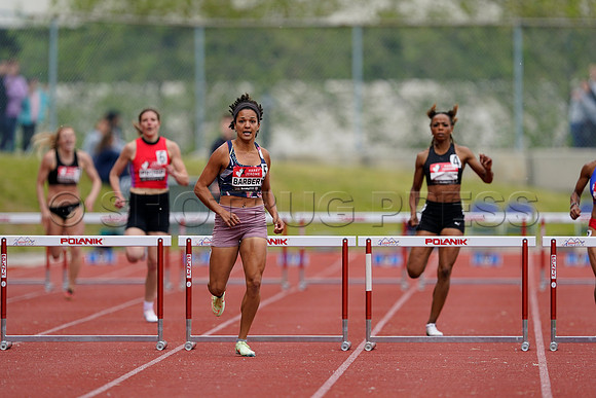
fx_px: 9935
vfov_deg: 2.3
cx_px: 298
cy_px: 199
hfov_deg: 3.4
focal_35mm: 600
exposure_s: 1/640
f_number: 5
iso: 400
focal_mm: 600
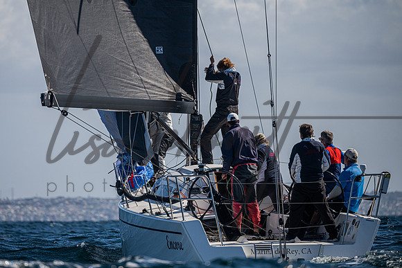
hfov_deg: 6.1
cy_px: 101
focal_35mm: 336
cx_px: 152
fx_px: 3756
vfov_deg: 4.1
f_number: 5
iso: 400
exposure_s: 1/6400
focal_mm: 270
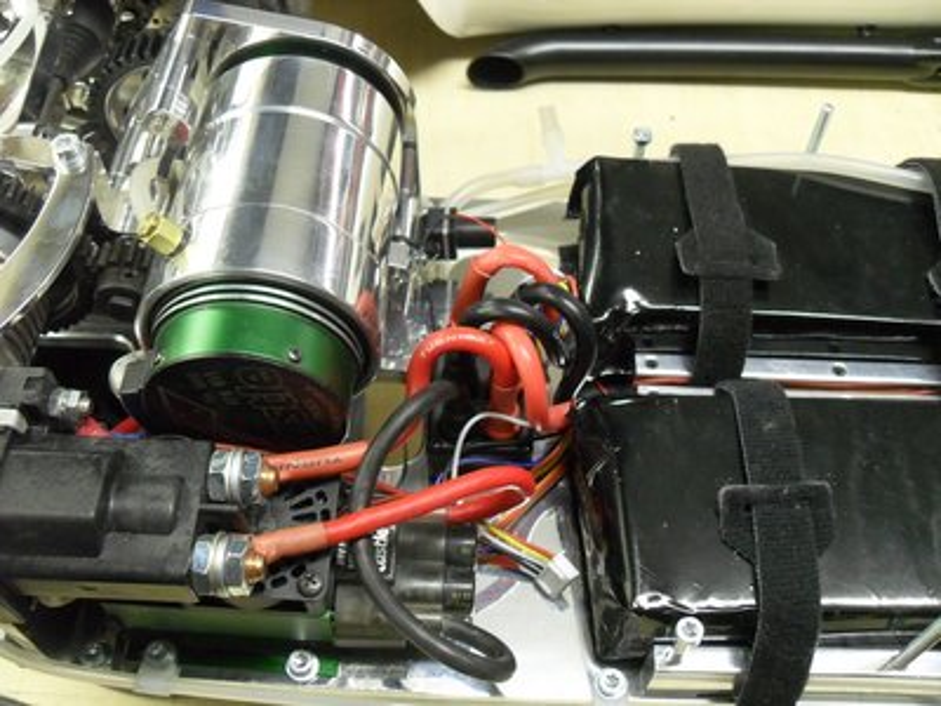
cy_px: 353
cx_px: 470
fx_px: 951
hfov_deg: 52.6
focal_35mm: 35
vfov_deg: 40.7
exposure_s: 1/15
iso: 240
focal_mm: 6.2
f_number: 2.8
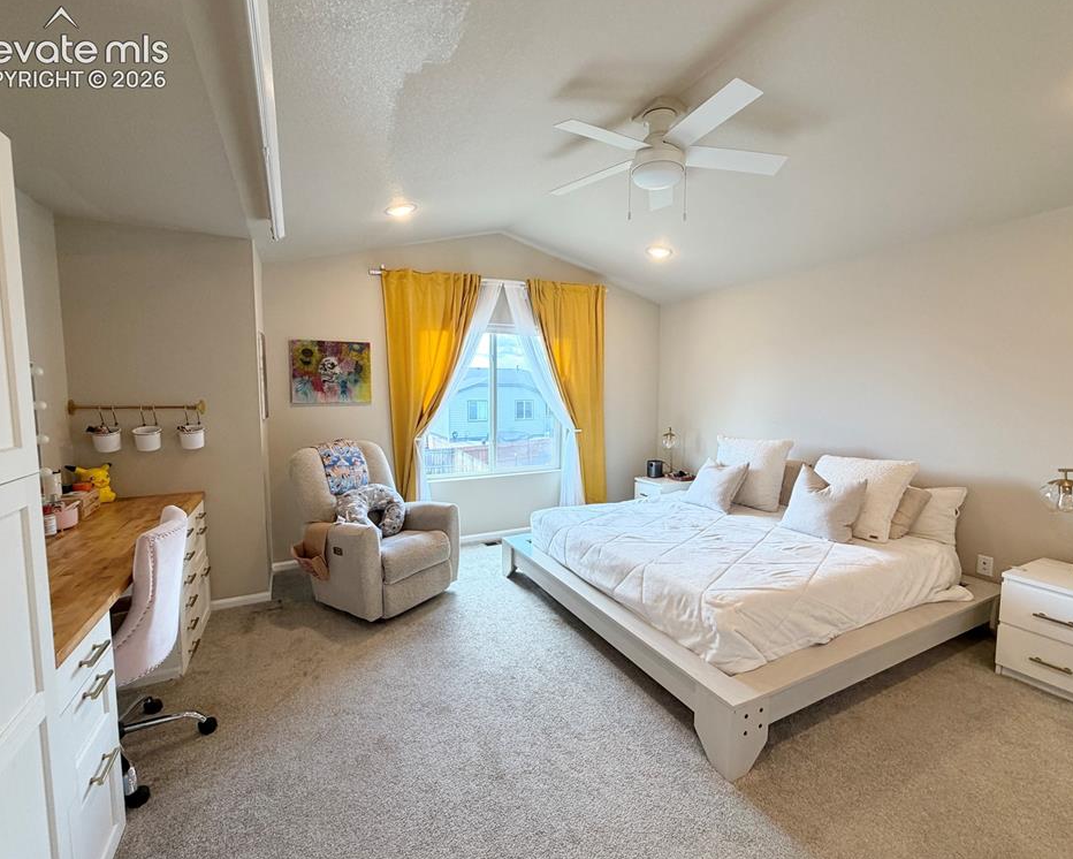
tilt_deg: -4.8
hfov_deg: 96.8
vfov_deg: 84.1
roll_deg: +0.2
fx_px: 476
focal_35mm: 15
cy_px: 428
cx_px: 533
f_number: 2.2
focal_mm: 2.22
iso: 200
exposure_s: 1/120
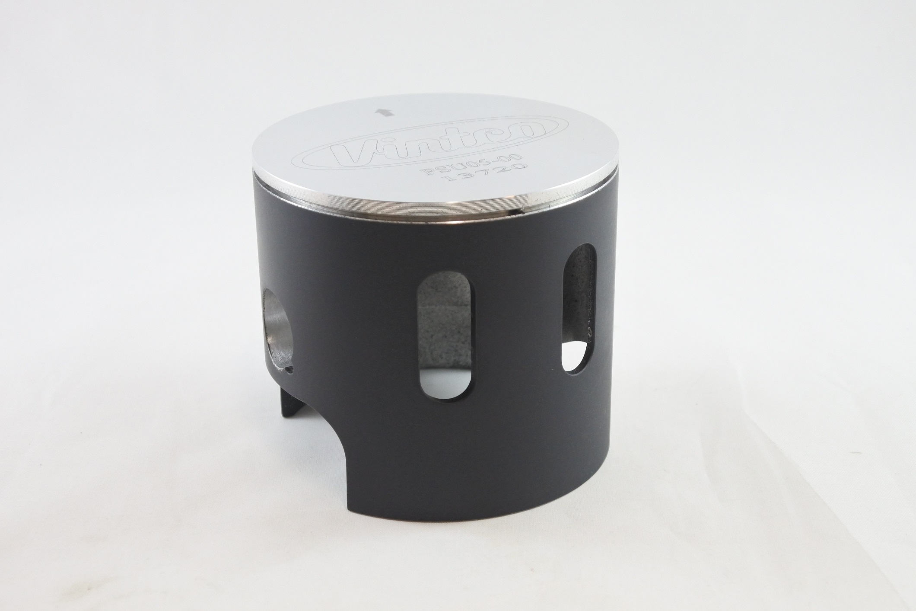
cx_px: 458
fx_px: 1323
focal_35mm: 52
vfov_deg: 26.0
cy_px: 306
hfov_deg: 38.2
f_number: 4.5
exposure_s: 1/125
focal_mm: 19.3
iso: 640
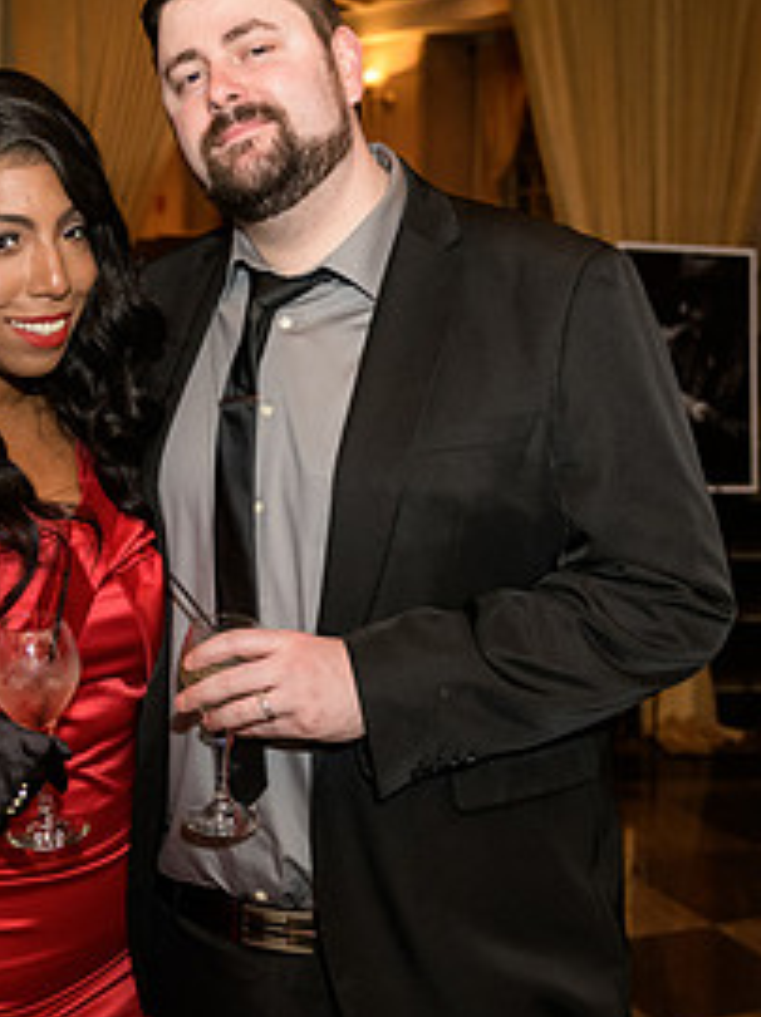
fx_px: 1762
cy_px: 382
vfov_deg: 32.1
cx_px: 200
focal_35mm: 60
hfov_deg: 24.1
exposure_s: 1/125
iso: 1600
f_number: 3.2
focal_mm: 29
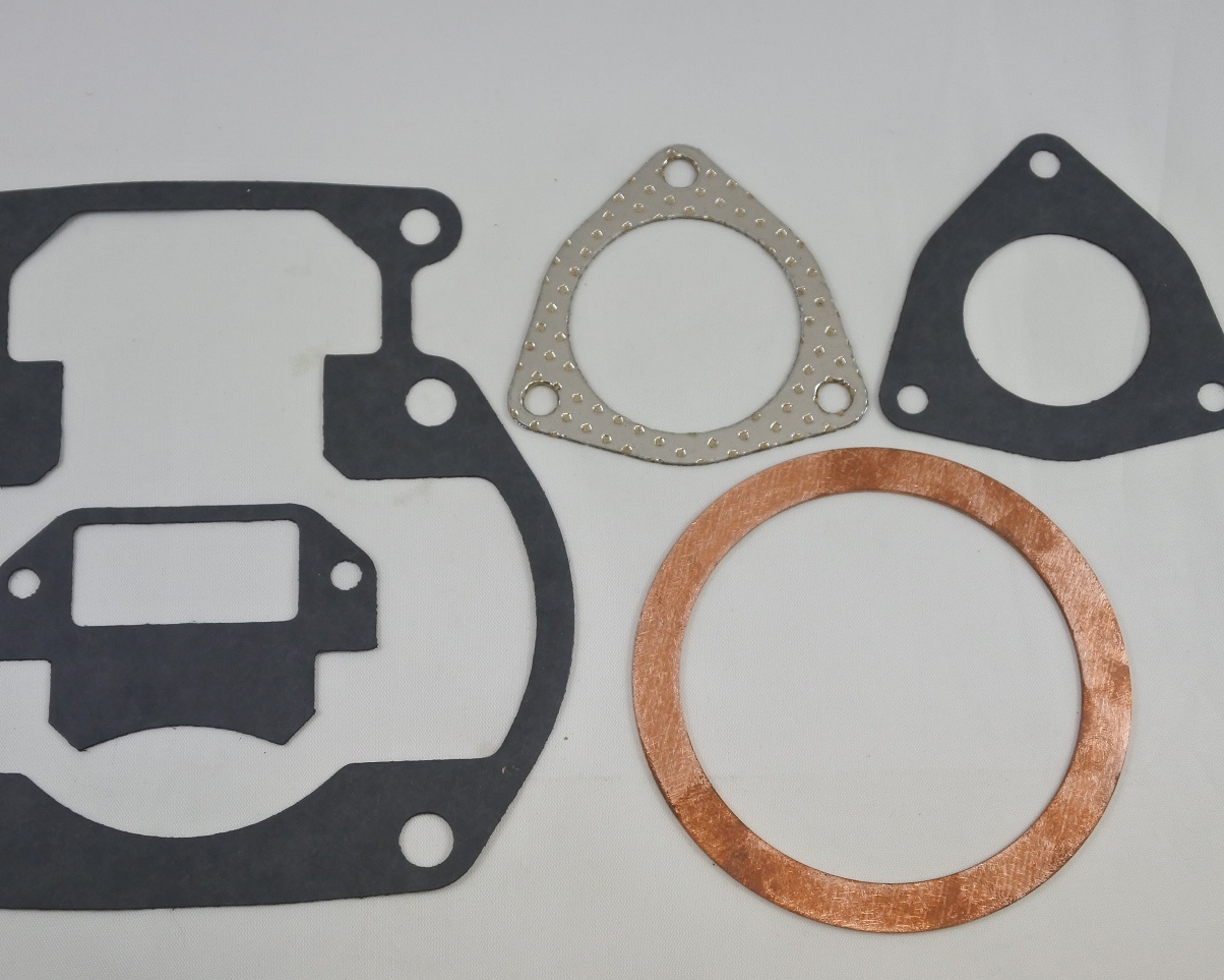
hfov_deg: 38.7
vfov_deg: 31.4
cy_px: 494
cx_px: 519
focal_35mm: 48
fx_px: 1739
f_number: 4.2
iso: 400
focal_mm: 15.7
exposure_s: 1/200
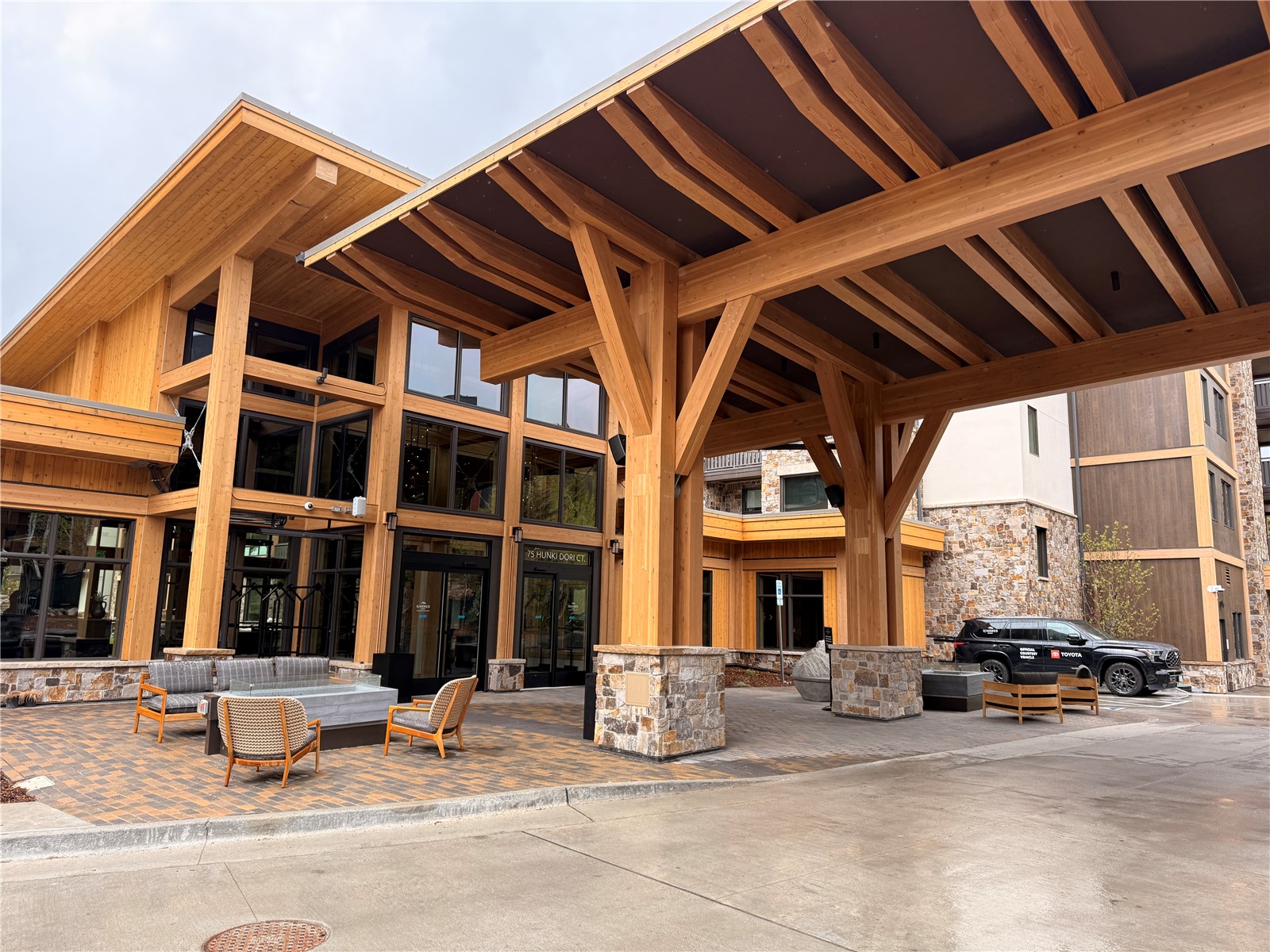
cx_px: 635
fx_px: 881
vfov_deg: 56.8
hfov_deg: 71.6
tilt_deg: +9.8
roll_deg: -1.6
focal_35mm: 24
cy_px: 476
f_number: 1.78
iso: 100
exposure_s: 1/1385
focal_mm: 6.76
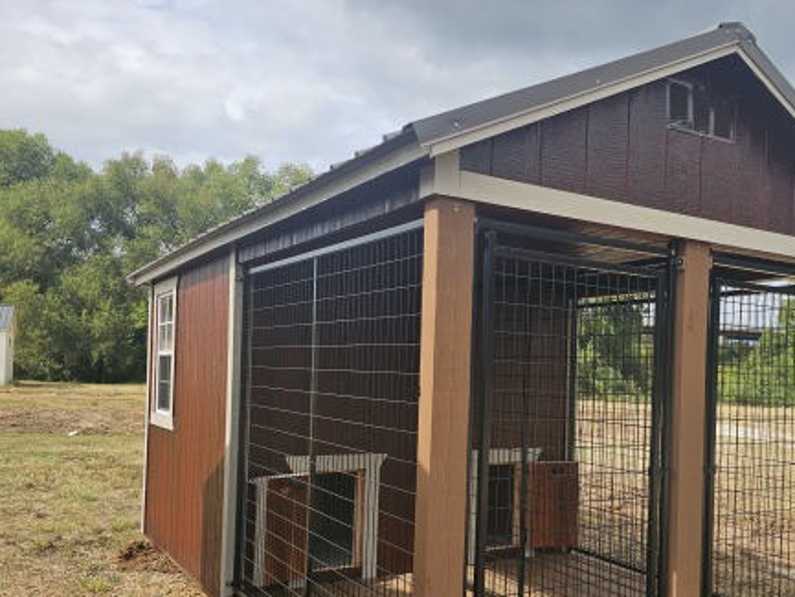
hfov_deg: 53.0
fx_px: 781
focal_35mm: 34
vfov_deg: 41.4
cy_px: 380
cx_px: 523
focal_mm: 6.3
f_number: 1.7
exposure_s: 1/582
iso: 10
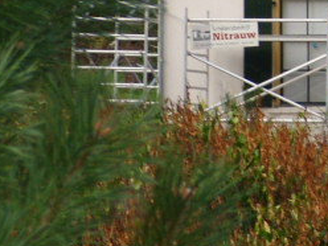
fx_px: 7429
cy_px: -4
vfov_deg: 1.9
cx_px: 452
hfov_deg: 2.5
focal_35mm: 784
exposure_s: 1/148
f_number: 6.3
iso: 50
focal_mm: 39
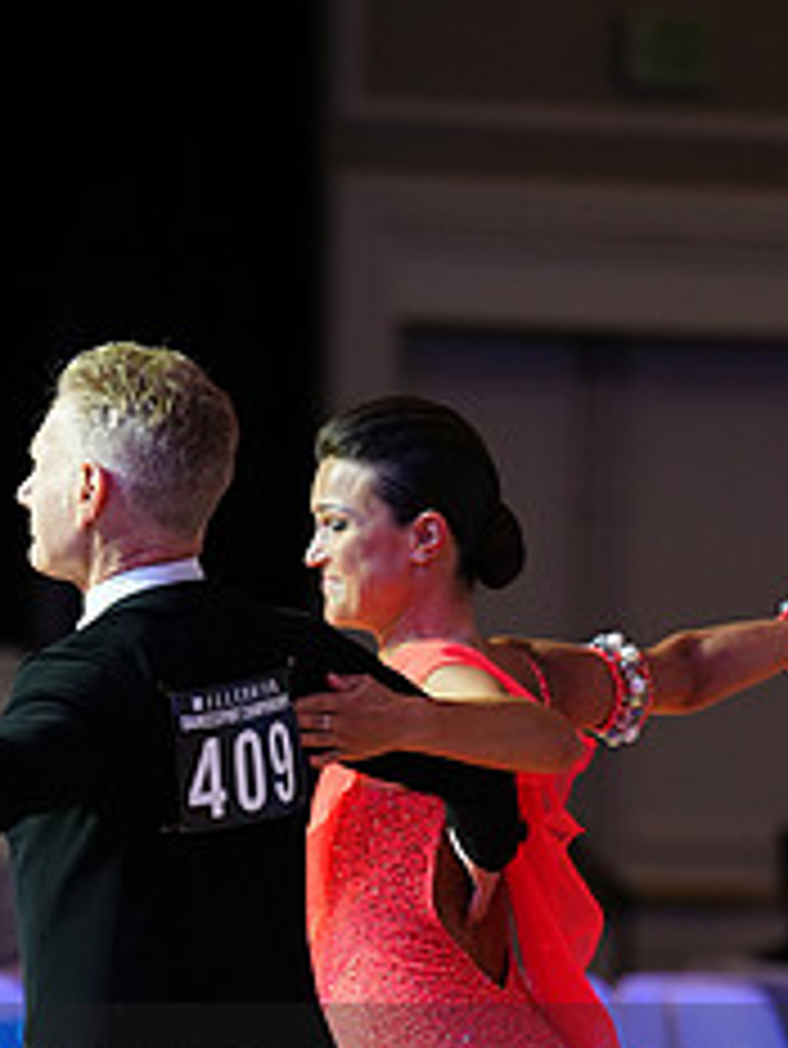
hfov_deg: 4.1
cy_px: 1156
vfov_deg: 5.5
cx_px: 272
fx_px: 10977
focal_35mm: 362
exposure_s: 1/400
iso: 1000
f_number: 2.8
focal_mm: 151
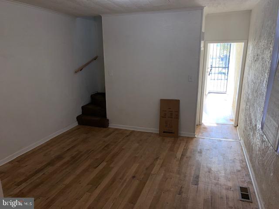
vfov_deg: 53.1
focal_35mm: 26
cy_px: 104
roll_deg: +0.5
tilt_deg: -15.2
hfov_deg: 67.3
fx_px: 210
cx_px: 140
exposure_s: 1/74
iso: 25
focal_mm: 4.25
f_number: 1.8
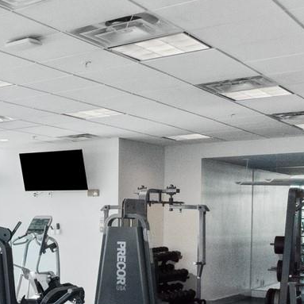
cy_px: 229
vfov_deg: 28.6
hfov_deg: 24.7
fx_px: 586
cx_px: -105
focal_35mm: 59
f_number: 7.1
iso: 1600
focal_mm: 8
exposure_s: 1/500
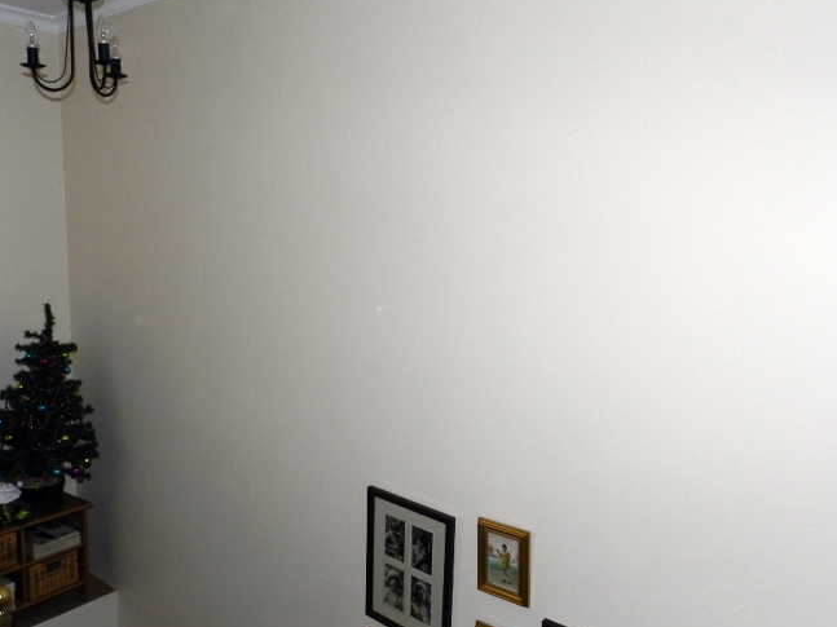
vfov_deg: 44.1
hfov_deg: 56.1
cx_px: 312
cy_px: 338
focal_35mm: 32
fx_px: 774
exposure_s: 1/30
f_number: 3.4
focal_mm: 4
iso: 200
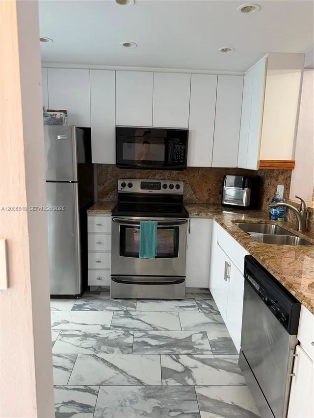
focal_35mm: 24
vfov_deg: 71.6
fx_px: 290
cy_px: 209
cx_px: 157
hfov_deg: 56.8
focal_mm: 6.76
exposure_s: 1/60
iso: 200
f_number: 1.78
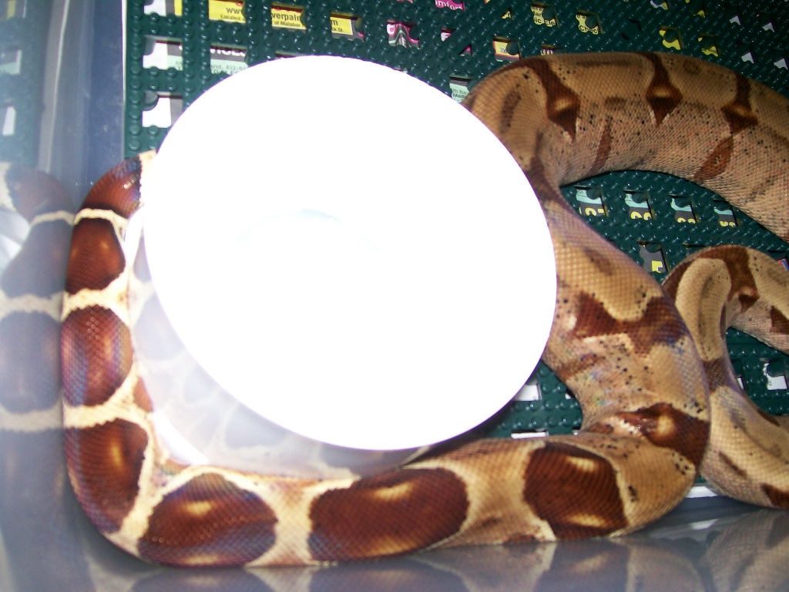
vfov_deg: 39.7
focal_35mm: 36
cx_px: 394
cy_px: 296
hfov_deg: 51.4
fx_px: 821
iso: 80
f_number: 2.7
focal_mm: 6
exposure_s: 1/64
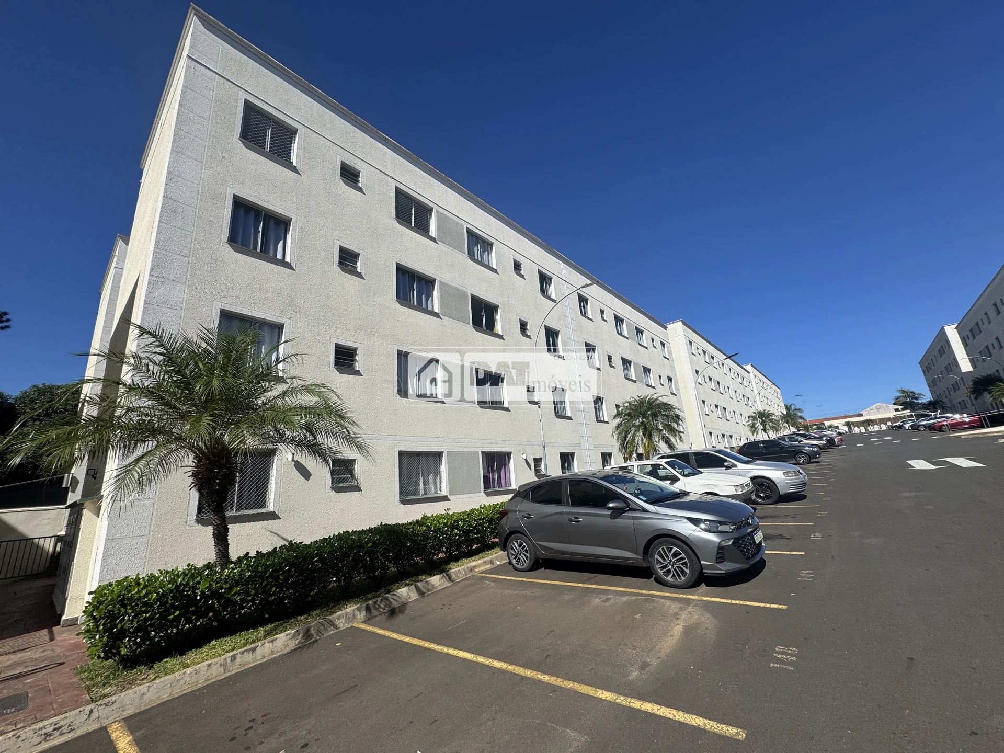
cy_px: 376
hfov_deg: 102.1
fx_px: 406
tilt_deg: +15.7
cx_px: 502
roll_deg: +5.2
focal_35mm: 14
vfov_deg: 85.7
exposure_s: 1/3247
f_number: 2.2
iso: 50
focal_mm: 2.22
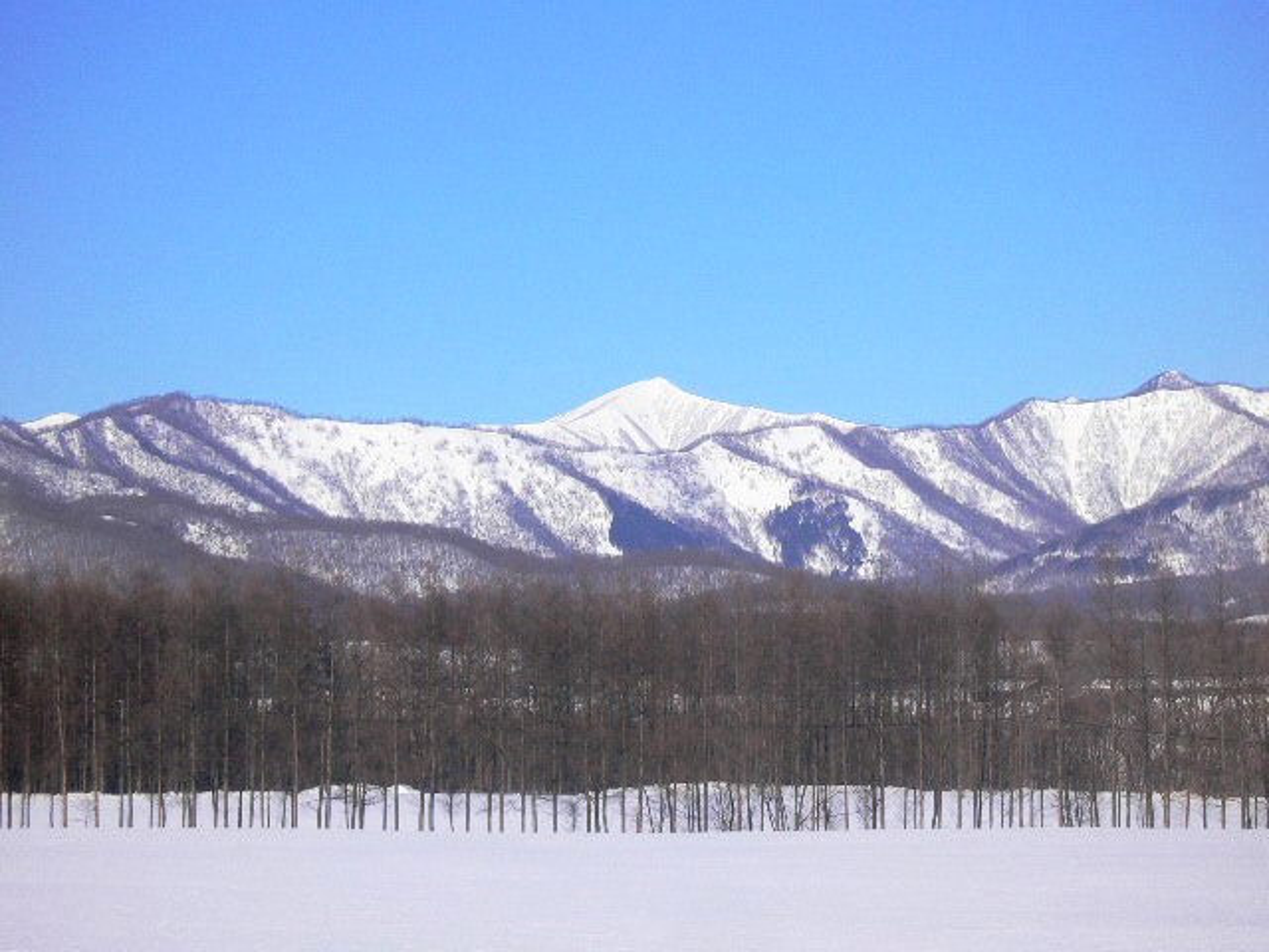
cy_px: 476
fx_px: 3849
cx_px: 634
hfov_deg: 18.7
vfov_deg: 14.1
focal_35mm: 105
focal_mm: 17.4
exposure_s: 1/160
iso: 80
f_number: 10
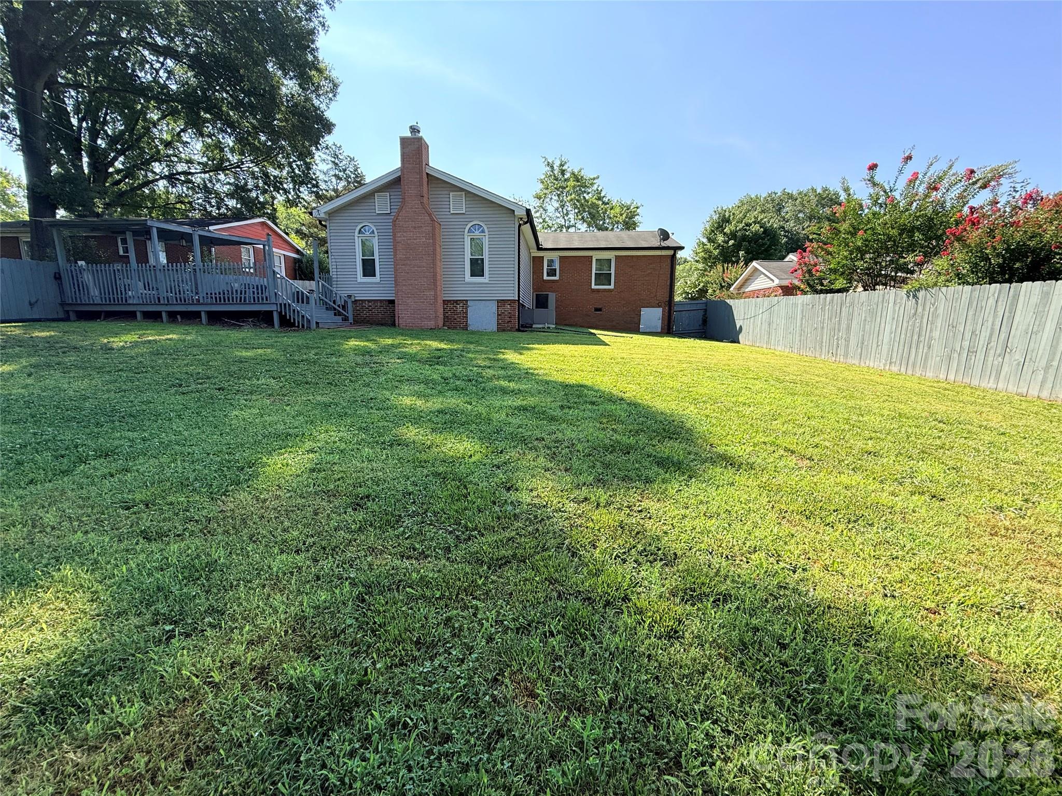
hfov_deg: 102.1
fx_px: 430
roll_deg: +0.0
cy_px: 398
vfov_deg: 85.7
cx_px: 531
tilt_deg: -9.1
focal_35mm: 14
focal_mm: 2.22
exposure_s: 1/549
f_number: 2.2
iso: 64
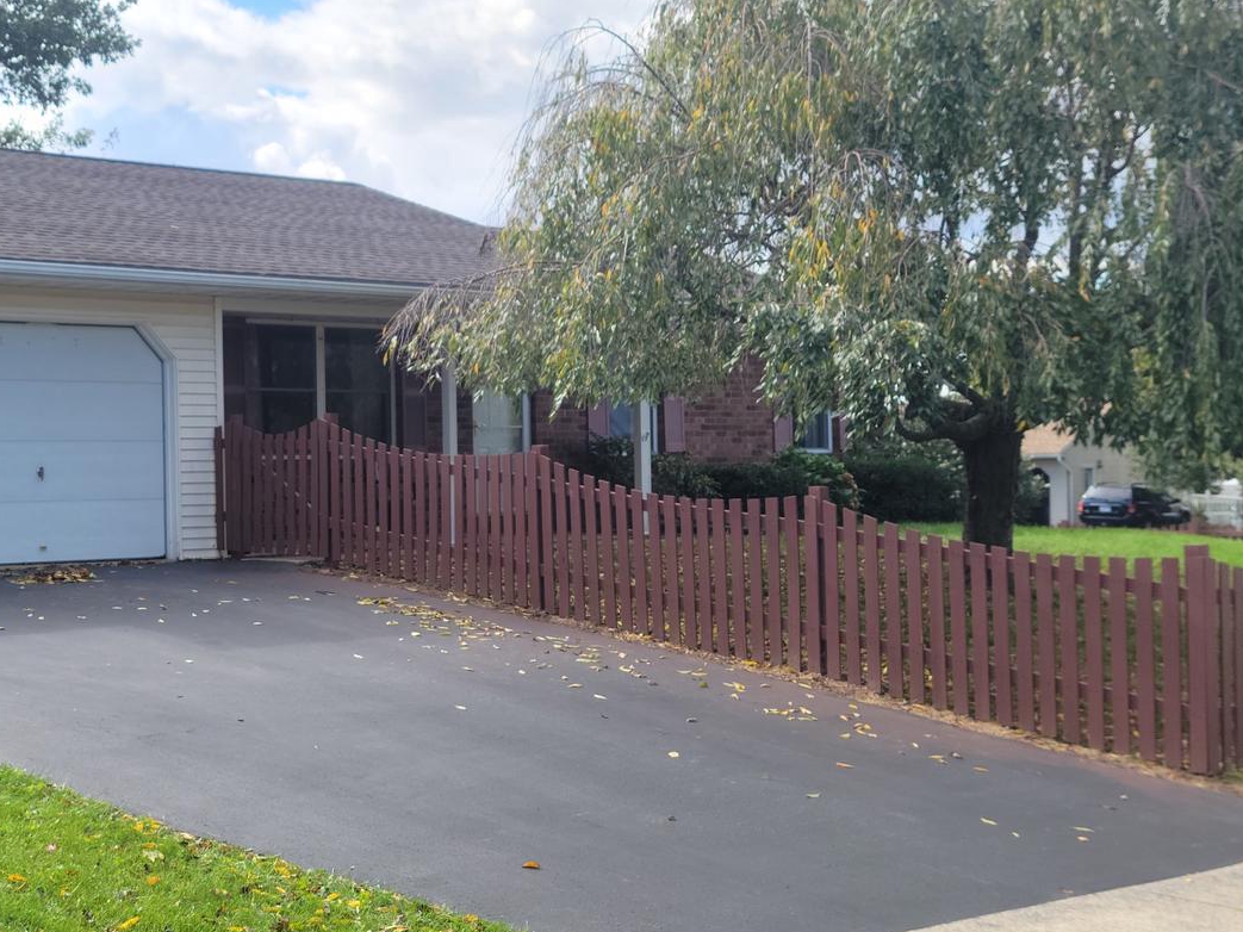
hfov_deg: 33.5
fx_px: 1975
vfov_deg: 26.6
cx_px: 179
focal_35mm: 55
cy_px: 473
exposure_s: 1/362
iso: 25
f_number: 2
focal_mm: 5.9
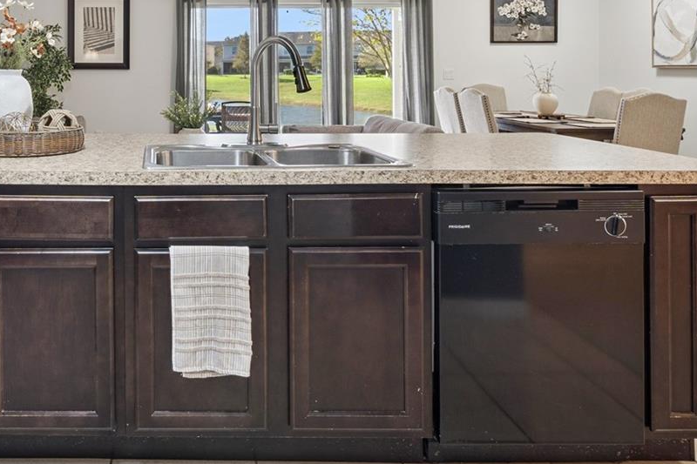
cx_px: 161
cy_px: 73
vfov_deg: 39.0
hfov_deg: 55.4
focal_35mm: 32
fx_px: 619
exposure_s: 1/30
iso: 500
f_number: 10
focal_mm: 16
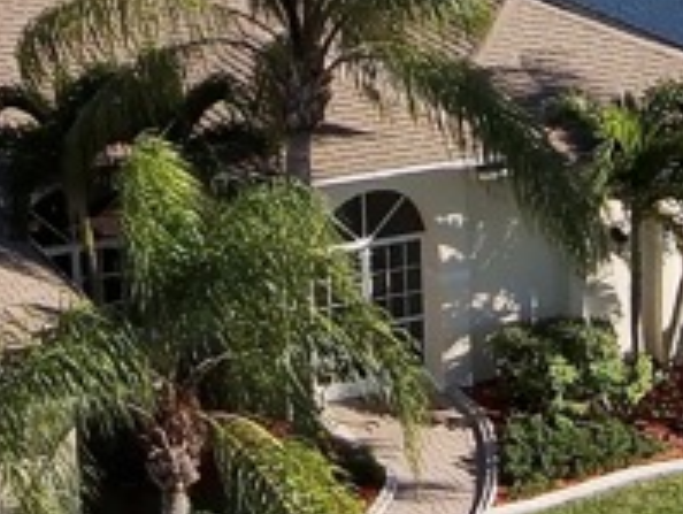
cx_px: 214
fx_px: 2232
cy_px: 252
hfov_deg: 17.3
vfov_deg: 13.1
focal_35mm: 113
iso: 100
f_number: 2.8
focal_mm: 5
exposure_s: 1/2529
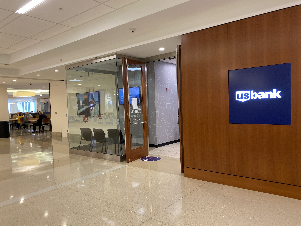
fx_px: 226
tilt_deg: -2.1
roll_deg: +2.0
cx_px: 150
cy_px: 113
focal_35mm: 26
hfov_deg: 67.3
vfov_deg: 53.1
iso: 250
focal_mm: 4.25
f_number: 1.8
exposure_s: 1/60
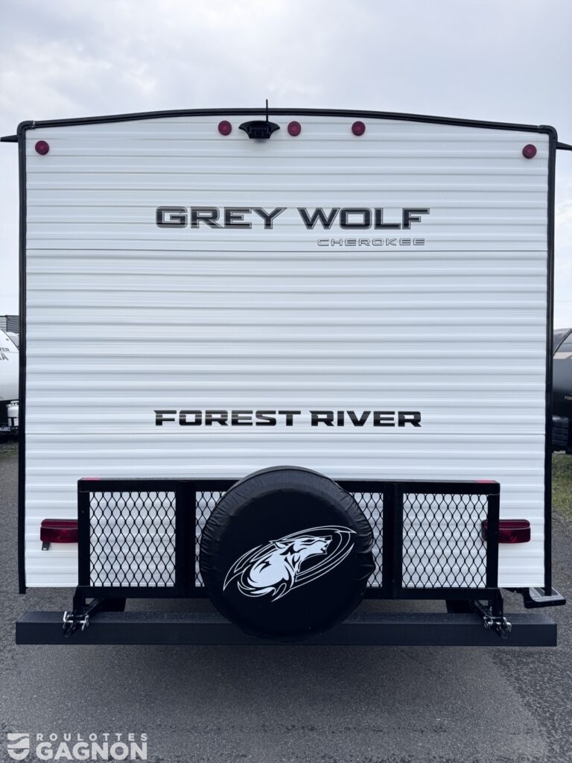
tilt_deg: +1.0
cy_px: 382
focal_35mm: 24
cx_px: 286
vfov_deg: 71.6
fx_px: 529
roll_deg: -0.4
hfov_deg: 56.8
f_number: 1.78
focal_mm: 6.76
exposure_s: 1/888
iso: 80
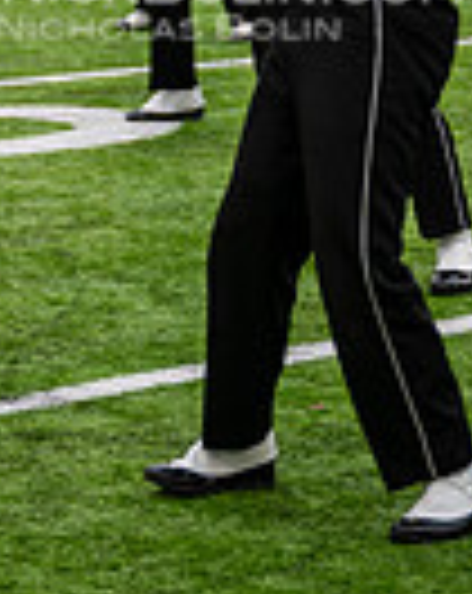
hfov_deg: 7.0
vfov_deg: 8.7
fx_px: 3837
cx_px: 153
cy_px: -173
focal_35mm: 219
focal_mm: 53
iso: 100
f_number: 2.8
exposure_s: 1/500
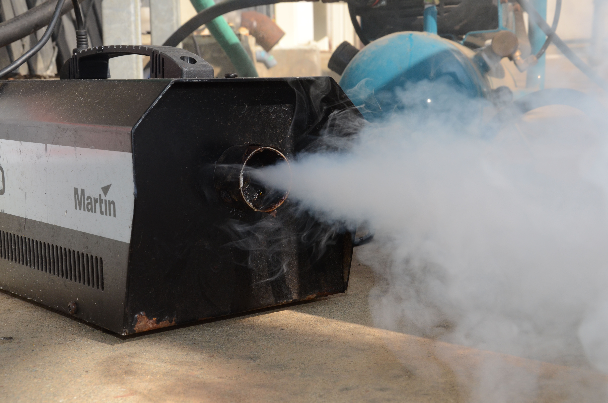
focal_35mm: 63
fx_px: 1062
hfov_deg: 32.0
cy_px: 202
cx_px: 304
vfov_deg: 21.5
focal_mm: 42
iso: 640
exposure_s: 1/320
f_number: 14
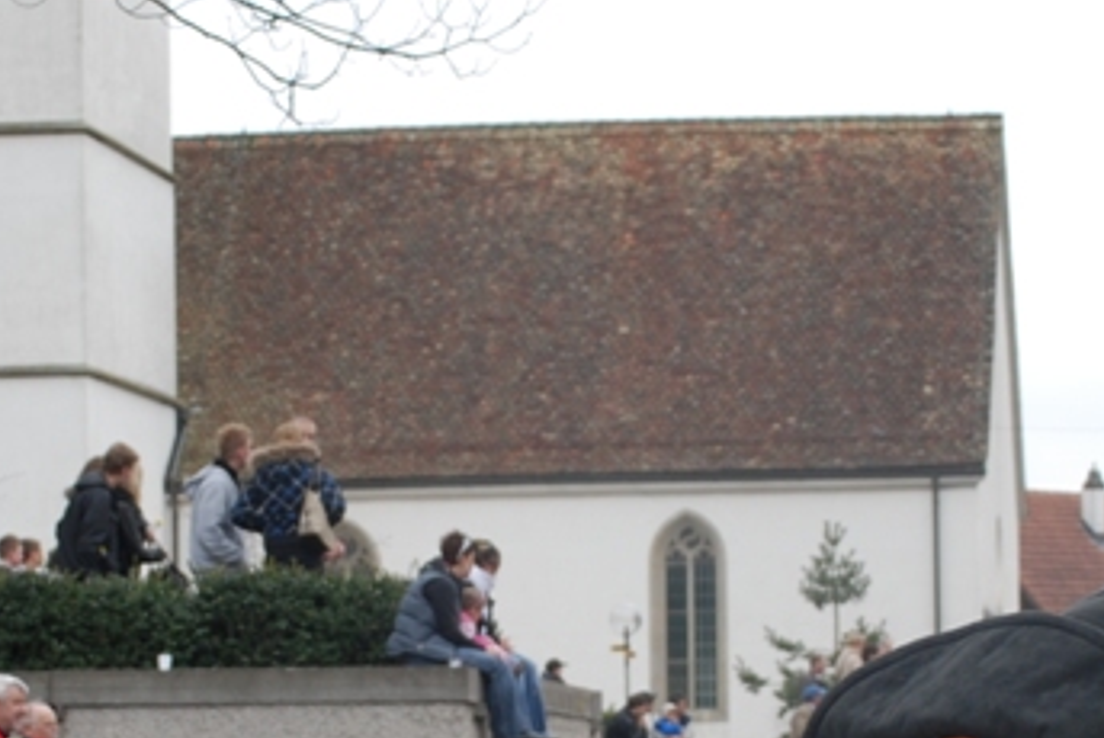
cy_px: 688
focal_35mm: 156
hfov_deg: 13.1
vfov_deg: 8.7
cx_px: 513
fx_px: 4803
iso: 100
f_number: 4.5
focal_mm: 35
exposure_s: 1/160
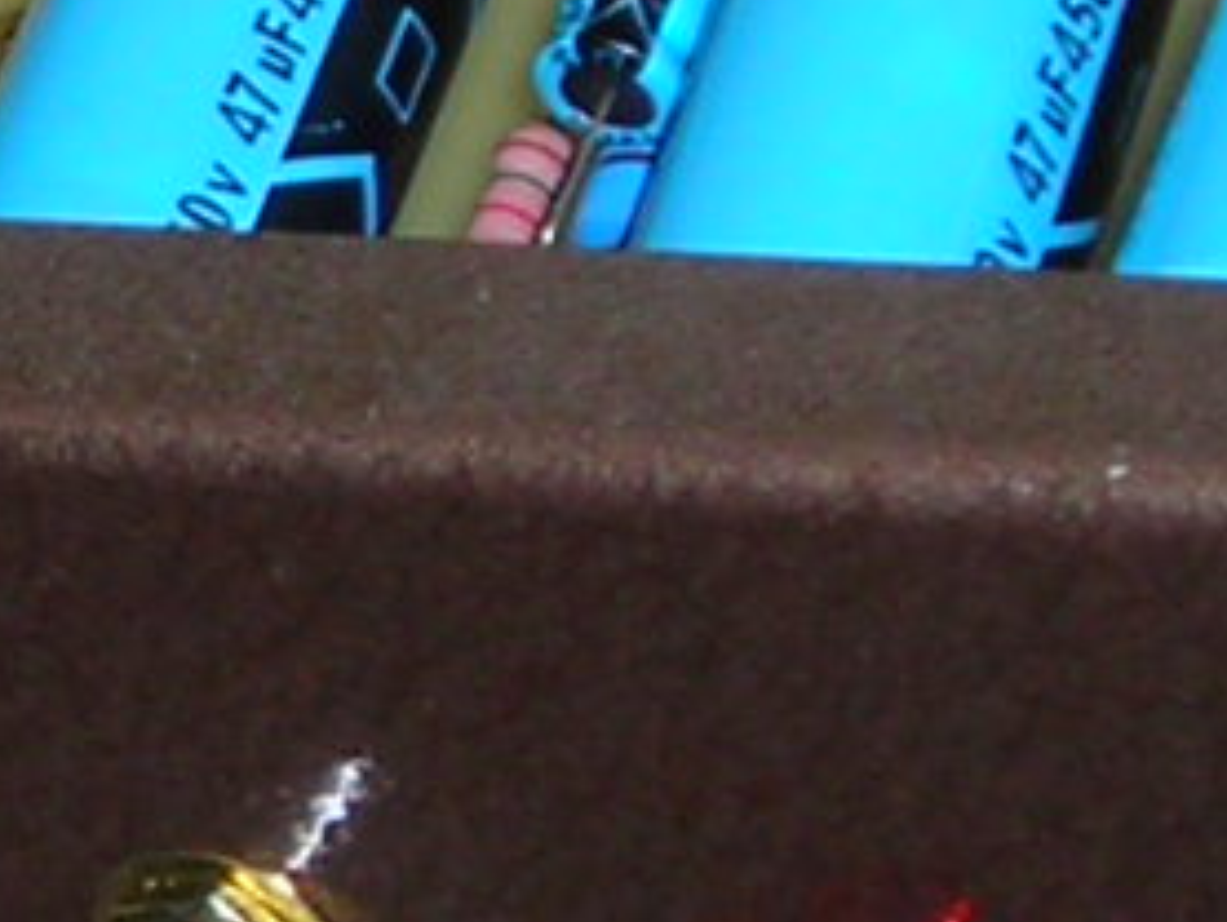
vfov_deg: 4.9
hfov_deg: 6.5
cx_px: -447
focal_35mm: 303
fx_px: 10745
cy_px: 284
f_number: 3.3
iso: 50
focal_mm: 6.8
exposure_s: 1/60.1
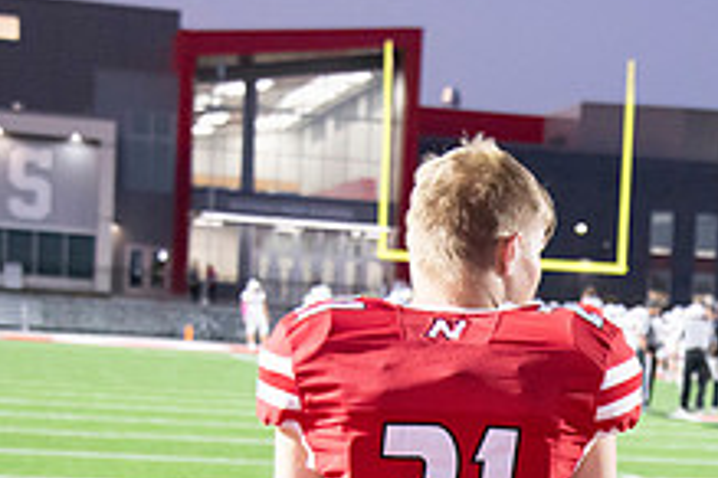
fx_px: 3590
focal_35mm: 180
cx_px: 708
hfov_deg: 11.3
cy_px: 581
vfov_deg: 7.6
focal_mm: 68
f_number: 5.6
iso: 8000
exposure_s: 1/160
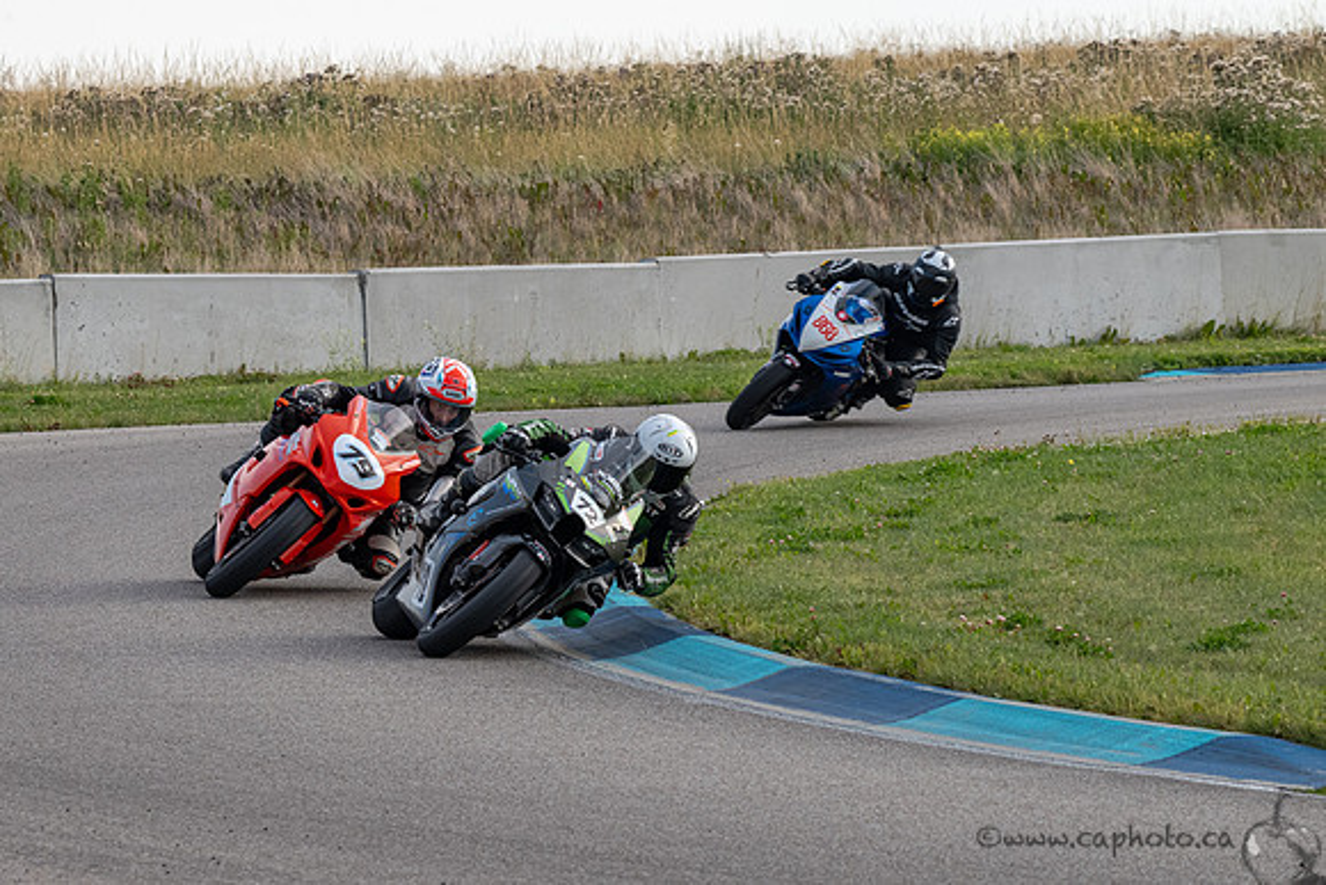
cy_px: 598
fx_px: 11528
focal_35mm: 313
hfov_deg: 6.6
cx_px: 414
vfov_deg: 4.4
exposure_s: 1/800
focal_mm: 200
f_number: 11
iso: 900
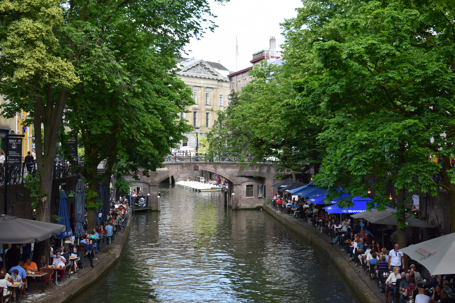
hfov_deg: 35.1
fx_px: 720
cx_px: 228
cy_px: 152
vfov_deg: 23.8
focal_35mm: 57
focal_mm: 38
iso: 200
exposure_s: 1/200
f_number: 6.3
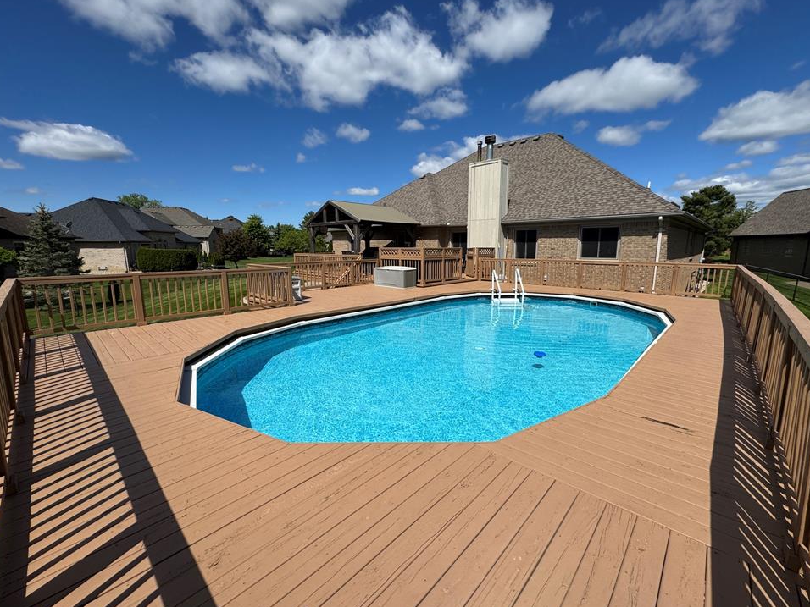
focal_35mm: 15
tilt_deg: -10.1
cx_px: 413
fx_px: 351
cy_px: 306
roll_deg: -0.7
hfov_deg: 98.2
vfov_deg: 81.7
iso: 50
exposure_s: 1/4132
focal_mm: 2.22
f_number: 2.2
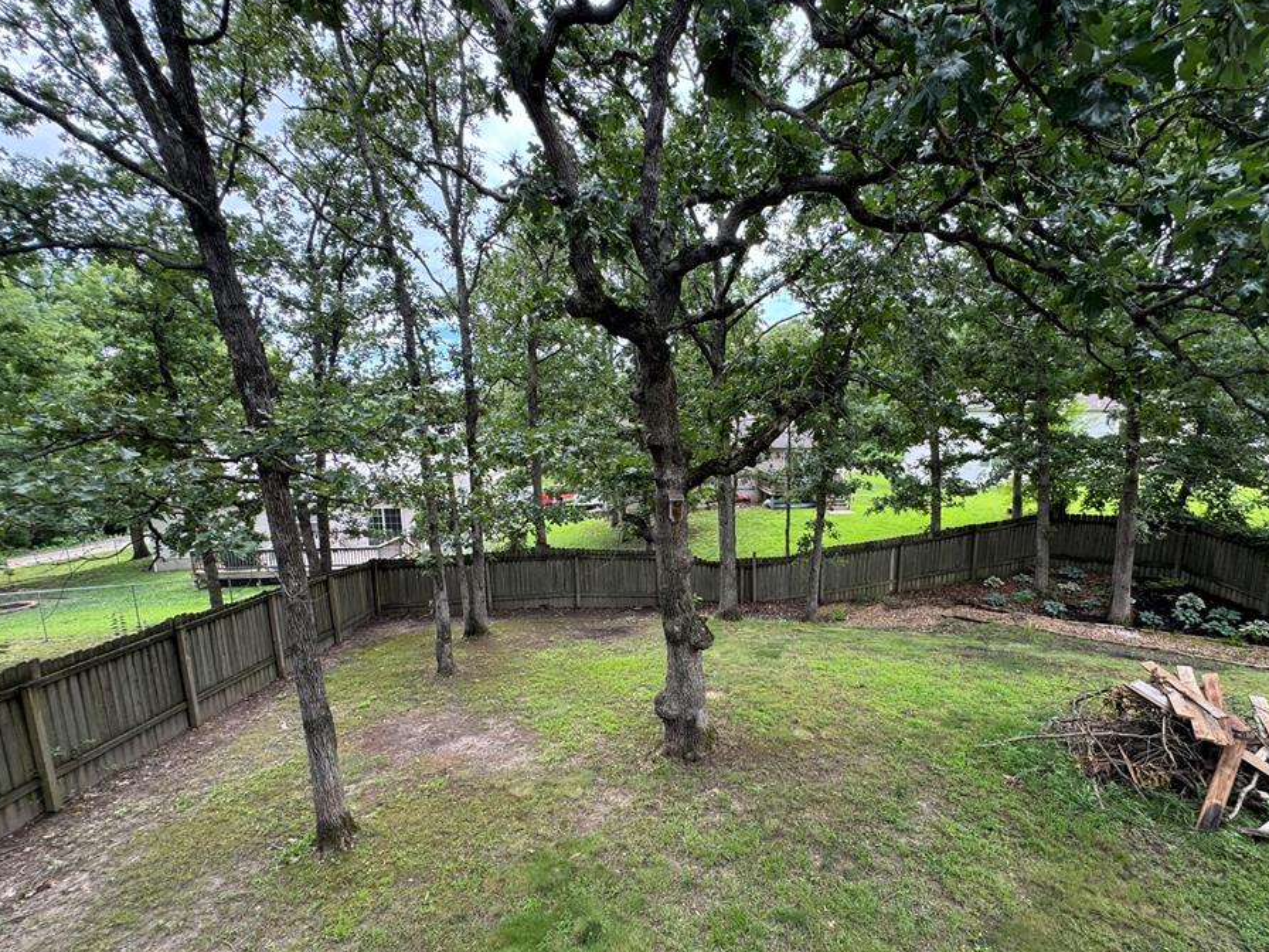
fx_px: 587
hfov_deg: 94.2
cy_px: 521
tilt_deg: -10.0
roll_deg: +0.3
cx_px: 693
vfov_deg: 77.9
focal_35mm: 16
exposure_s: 1/182
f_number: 2.2
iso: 40
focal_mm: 2.22
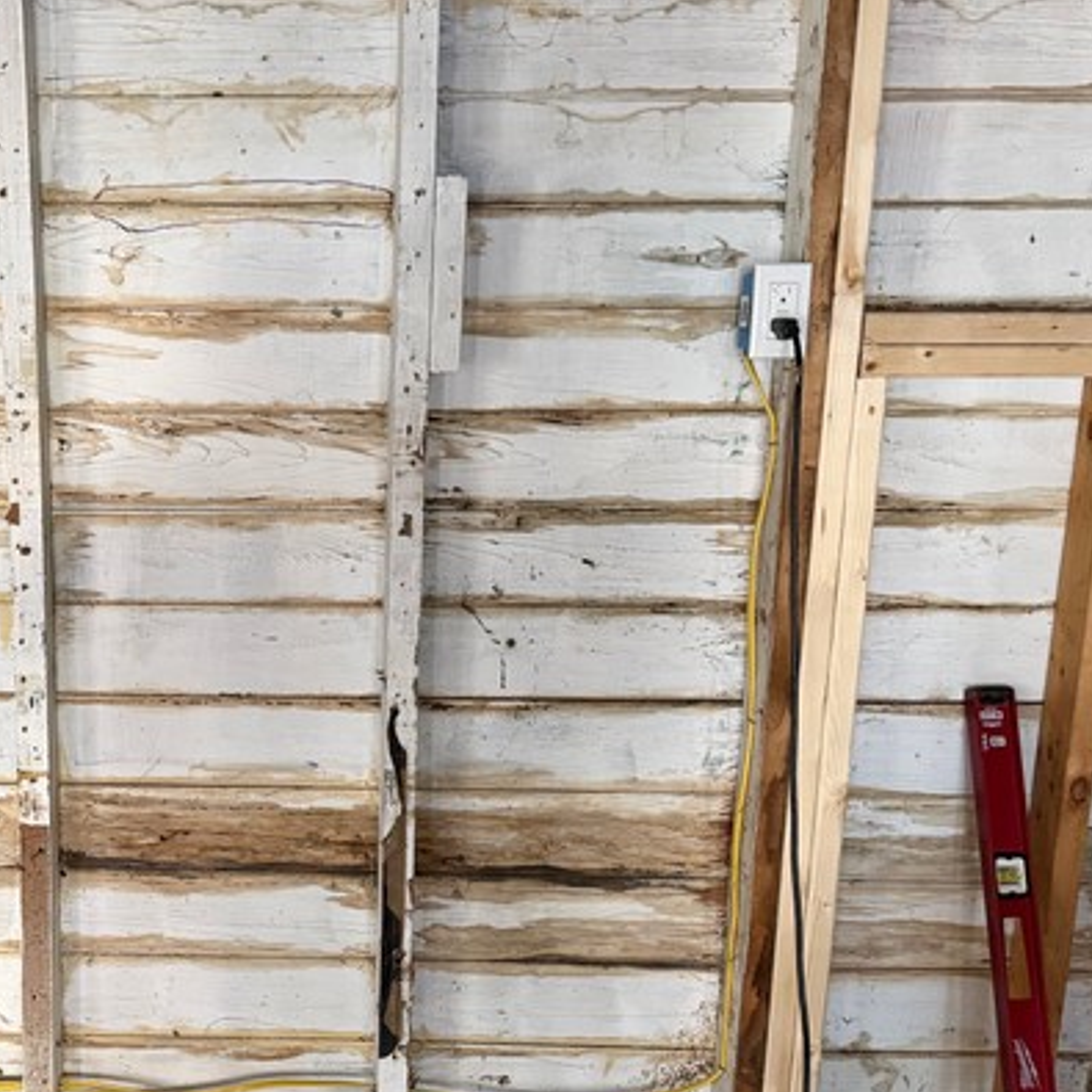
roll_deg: +0.1
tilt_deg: -11.7
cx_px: 229
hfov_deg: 37.8
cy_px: 694
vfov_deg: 38.9
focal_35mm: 43
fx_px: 1535
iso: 400
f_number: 1.78
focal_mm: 6.76
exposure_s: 1/60
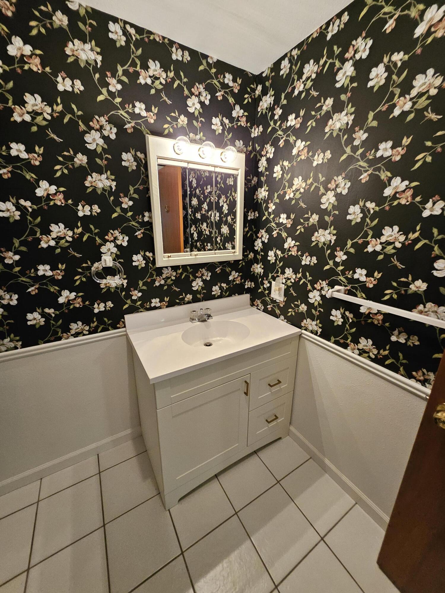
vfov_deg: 106.2
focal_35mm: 13
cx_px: 222
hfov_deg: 89.9
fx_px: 223
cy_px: 296
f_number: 2.2
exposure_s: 1/30
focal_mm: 1.74
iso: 320
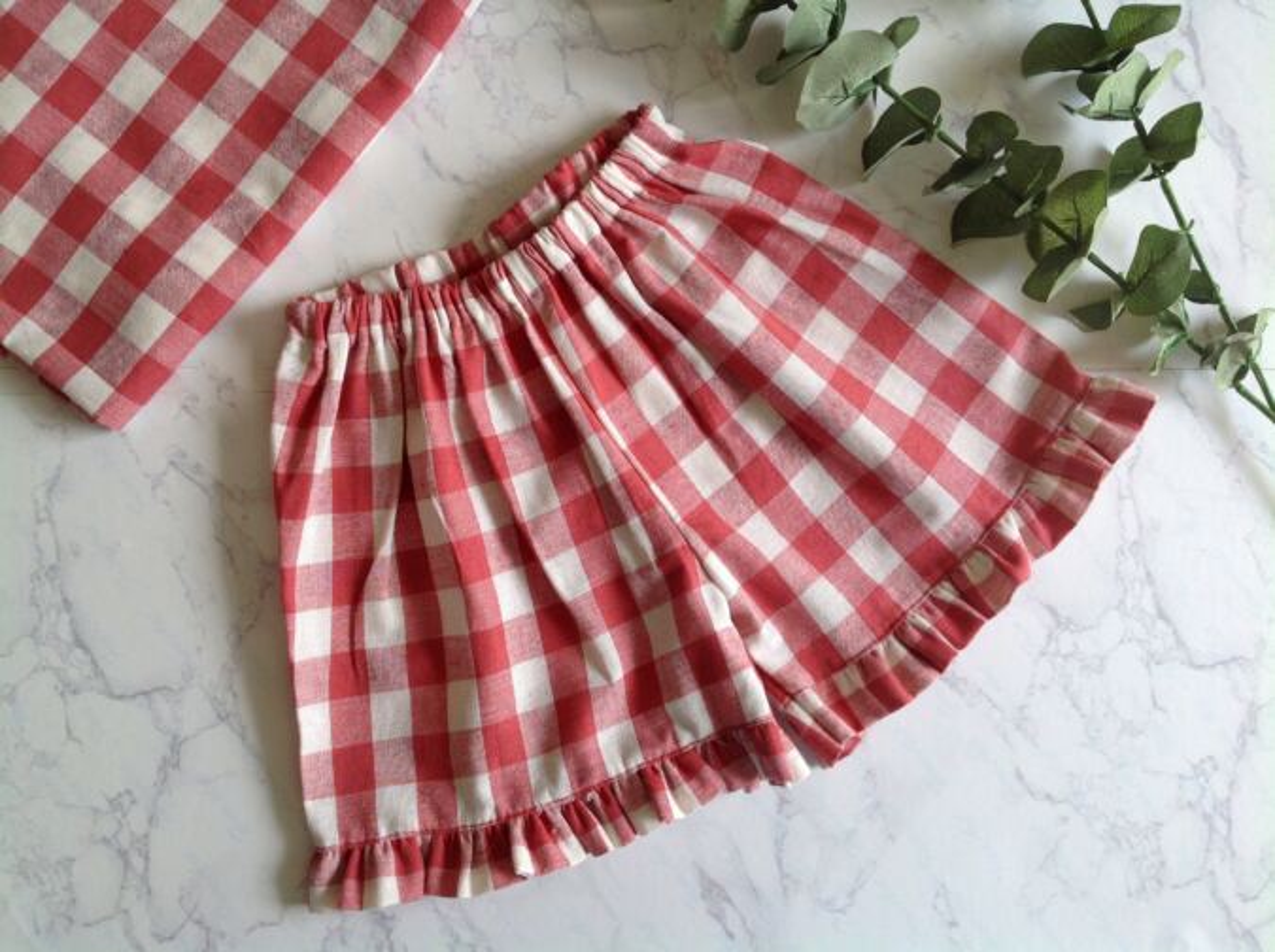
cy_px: 476
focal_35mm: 35
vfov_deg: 40.6
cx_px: 638
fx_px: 1287
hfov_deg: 52.7
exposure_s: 1/221
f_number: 2.4
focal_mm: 4.28
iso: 50
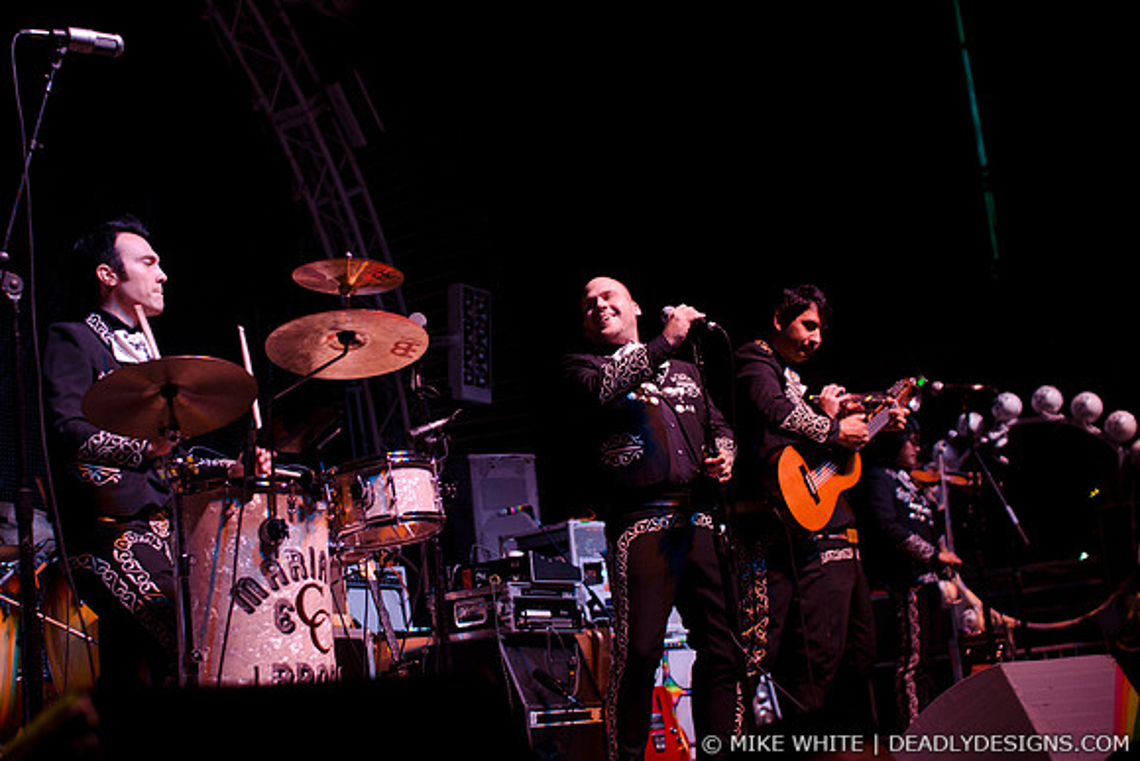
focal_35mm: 45
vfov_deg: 29.9
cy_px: 380
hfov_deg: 43.6
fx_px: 1425
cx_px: 570
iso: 1000
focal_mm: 30
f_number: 2.8
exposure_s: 1/250
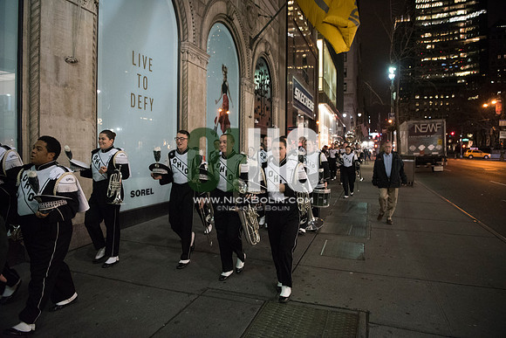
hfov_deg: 73.7
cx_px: 253
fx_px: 337
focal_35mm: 24
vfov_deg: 53.2
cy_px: 169
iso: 8000
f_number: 2.8
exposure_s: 1/160
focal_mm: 24
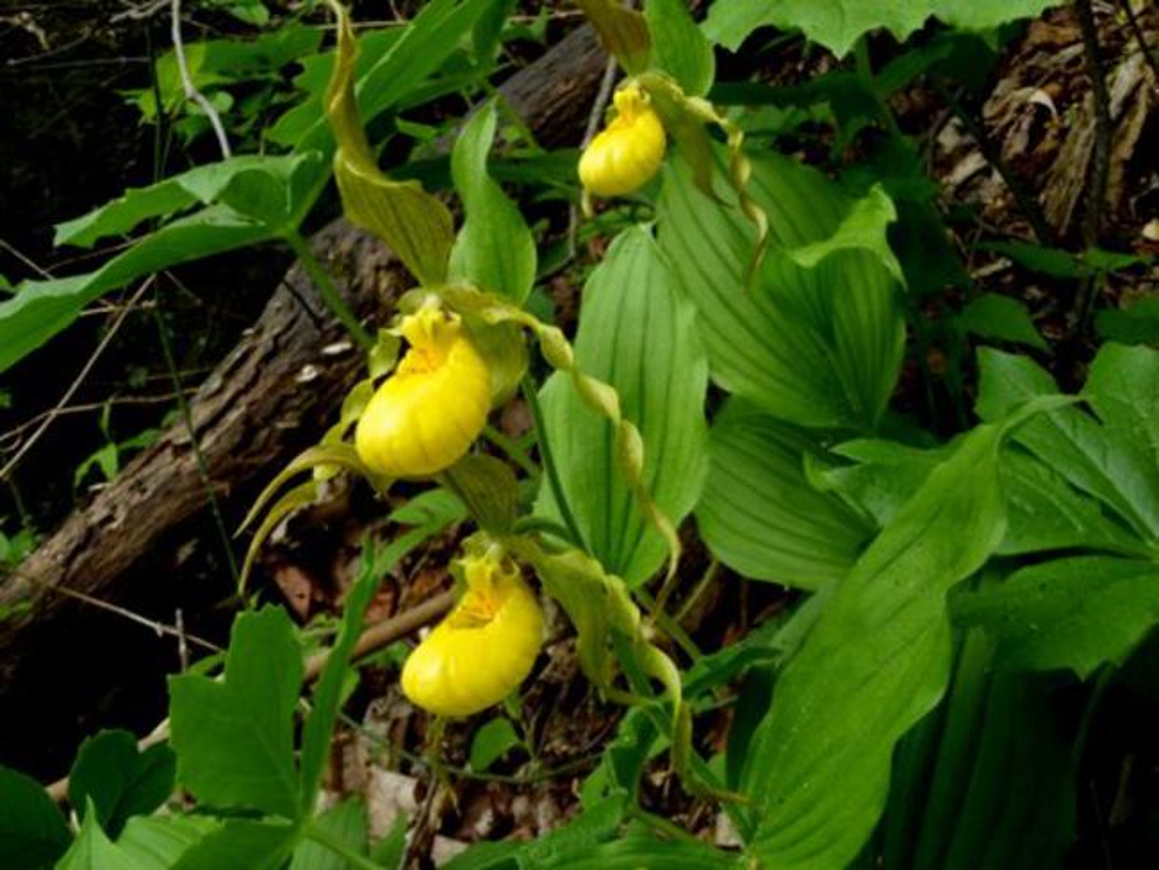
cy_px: 435
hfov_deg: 49.0
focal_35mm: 38
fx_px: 1273
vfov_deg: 37.7
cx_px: 580
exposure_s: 1/40
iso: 200
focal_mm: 6.83
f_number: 4.6
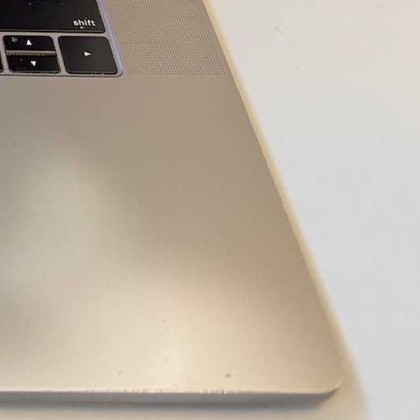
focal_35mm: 82
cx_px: -236
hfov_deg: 18.4
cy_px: -182
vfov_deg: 19.0
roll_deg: +0.6
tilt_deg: -36.8
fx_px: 1126
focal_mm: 6.76
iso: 200
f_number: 1.78
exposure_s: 1/100
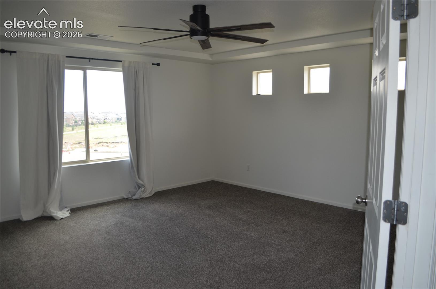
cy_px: 144
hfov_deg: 67.5
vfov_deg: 47.7
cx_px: 218
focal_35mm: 27
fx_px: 326
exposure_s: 1/200
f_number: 3.5
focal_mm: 18
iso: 200
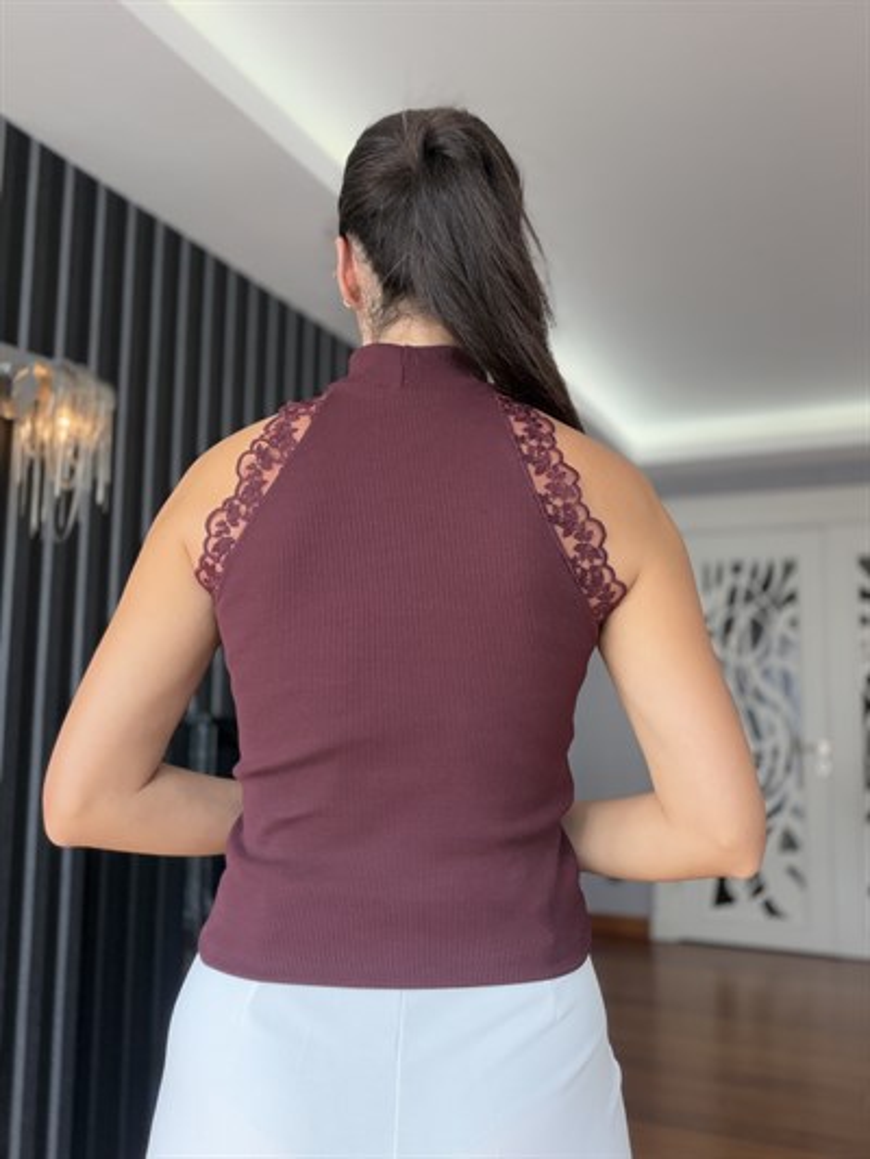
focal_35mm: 30
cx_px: 435
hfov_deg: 46.8
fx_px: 1005
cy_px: 580
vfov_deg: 60.0
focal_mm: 2.71
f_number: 1.9
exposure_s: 1/100
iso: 80
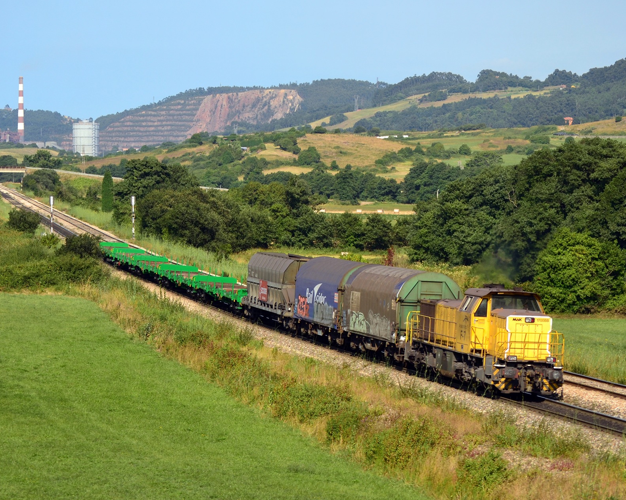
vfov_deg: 12.6
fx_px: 2260
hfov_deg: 15.8
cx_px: 293
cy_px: 250
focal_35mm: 122
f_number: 6.3
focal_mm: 72
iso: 200
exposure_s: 1/640
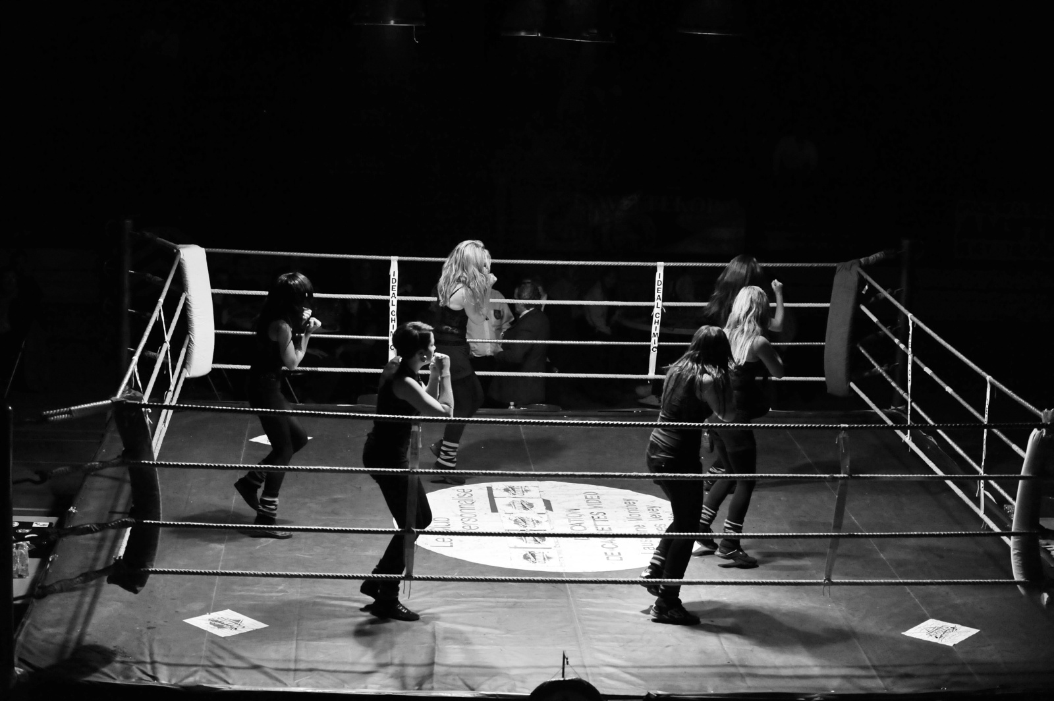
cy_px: 350
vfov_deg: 18.2
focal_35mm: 75
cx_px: 527
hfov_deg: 27.0
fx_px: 2194
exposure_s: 1/320
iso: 3200
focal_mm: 75
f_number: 2.8
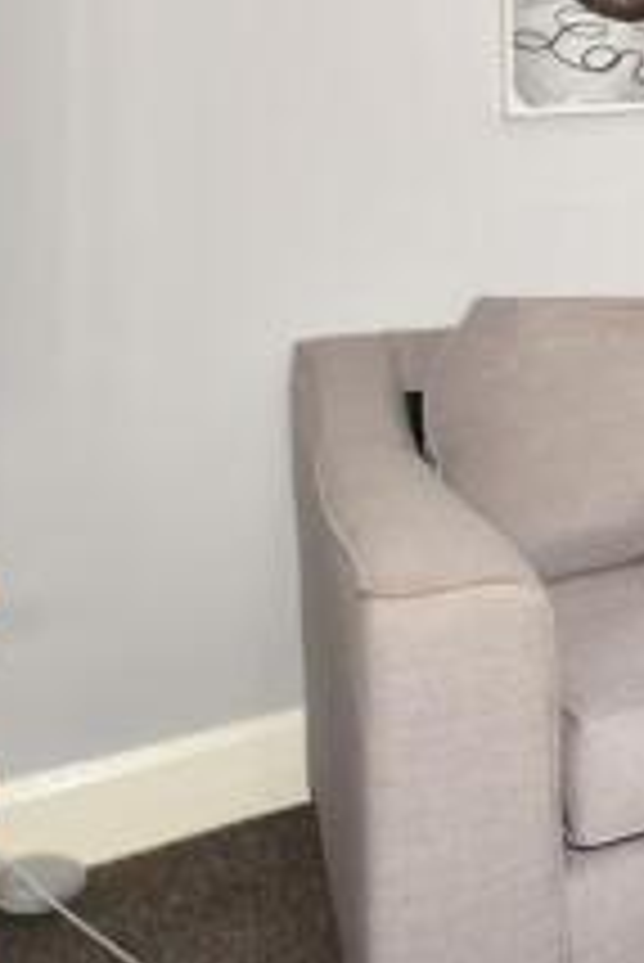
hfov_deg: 17.8
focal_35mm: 46
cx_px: 1347
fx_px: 1232
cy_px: 43
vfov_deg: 38.8
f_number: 3.5
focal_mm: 10
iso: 200
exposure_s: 1/60
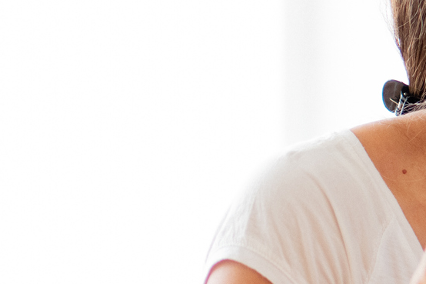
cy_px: 145
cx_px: 529
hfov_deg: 14.7
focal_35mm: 134
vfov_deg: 10.2
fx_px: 1585
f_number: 1.8
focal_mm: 35
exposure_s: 1/400
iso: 1000
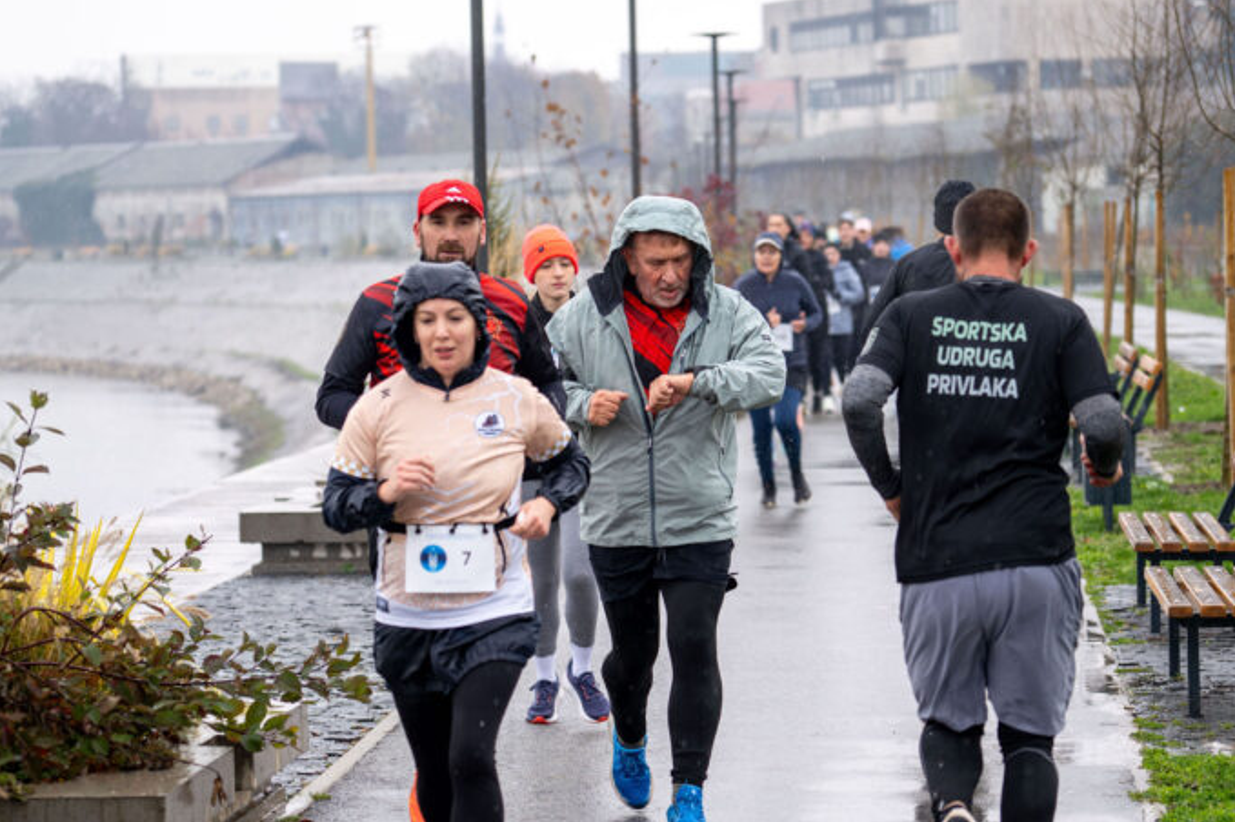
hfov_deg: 14.5
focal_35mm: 142
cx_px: 589
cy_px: 411
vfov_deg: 9.7
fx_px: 4869
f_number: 4
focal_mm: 112
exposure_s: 1/500
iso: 640
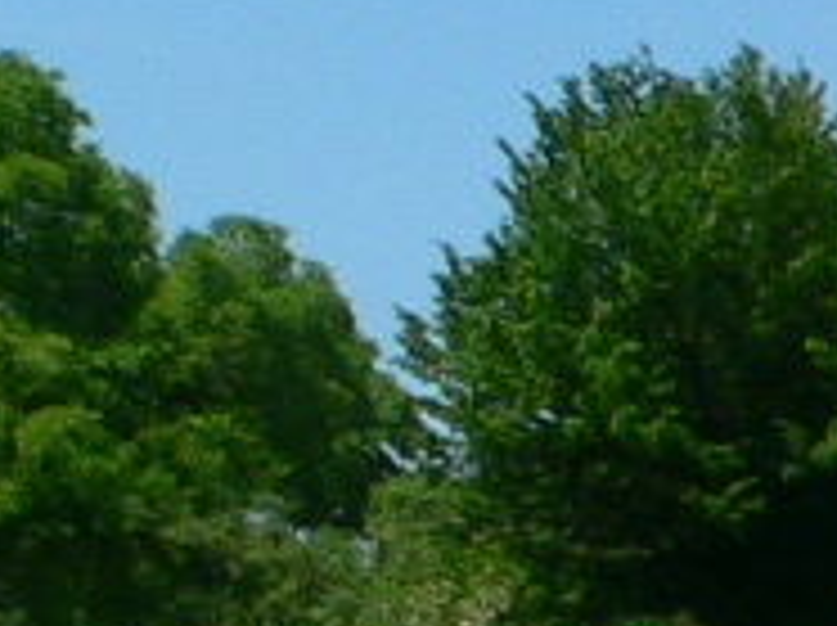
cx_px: 2696
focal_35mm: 248
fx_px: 5989
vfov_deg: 5.6
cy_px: 1883
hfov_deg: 7.0
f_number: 8
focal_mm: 6
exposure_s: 1/200
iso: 80
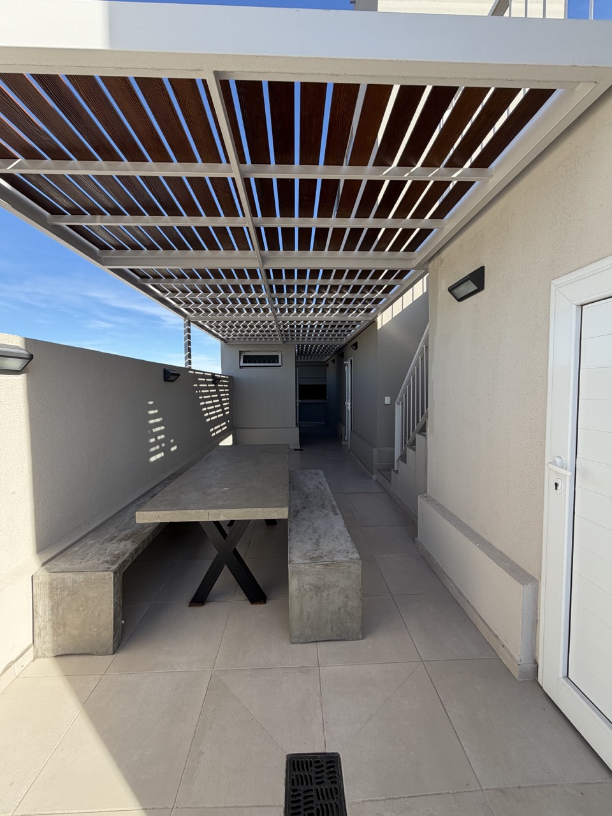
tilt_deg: -2.9
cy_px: 408
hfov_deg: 85.7
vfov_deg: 102.1
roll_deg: +0.3
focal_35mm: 14
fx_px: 330
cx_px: 306
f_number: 2.2
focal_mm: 2.22
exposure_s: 1/502
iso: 50
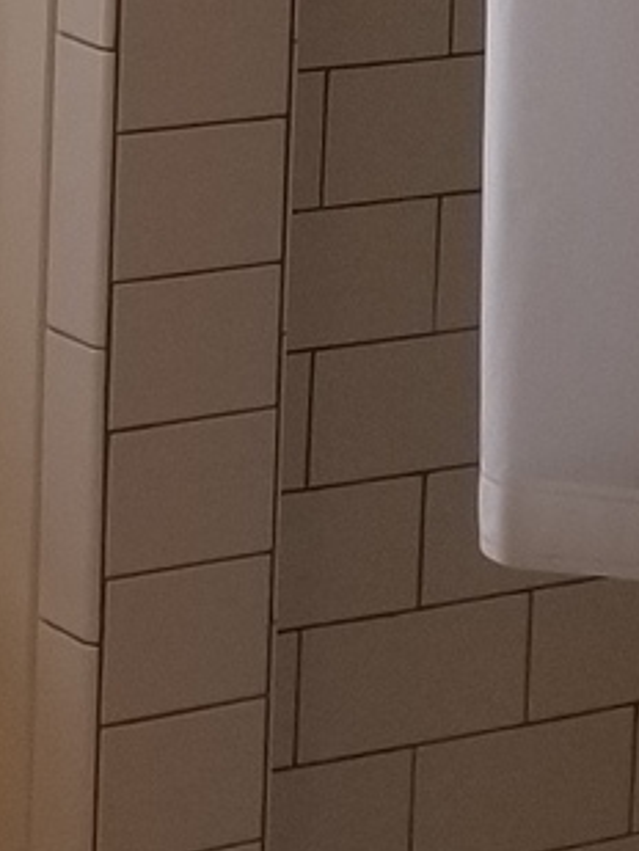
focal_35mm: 194
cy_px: -154
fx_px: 4772
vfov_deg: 10.0
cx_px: 77
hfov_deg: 7.6
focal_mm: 4.25
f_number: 1.7
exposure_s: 1/143
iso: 50
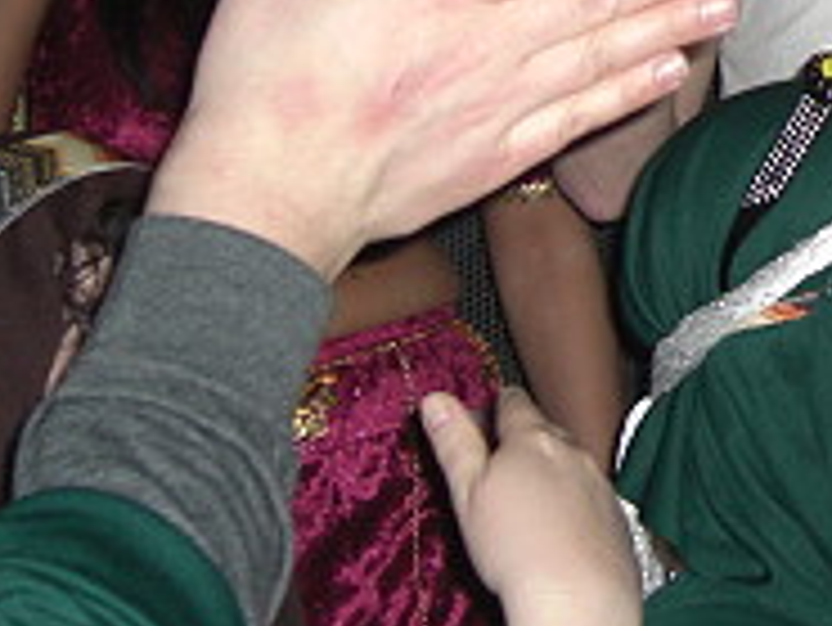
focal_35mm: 124
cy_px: -99
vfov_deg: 11.7
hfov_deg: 14.9
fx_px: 2982
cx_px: 1212
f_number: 2.8
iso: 200
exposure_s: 1/60
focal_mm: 7.9
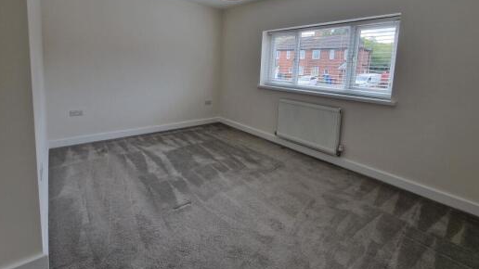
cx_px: 246
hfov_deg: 99.4
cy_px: 90
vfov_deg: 65.3
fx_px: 203
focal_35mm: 16
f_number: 2.2
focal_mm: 2.2
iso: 80
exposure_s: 1/100
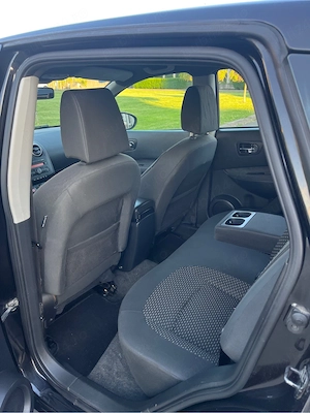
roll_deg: +1.3
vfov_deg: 67.3
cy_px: 206
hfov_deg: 53.1
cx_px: 155
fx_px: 310
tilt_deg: -20.8
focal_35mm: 26
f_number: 1.6
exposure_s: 1/122
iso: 64
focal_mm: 5.1
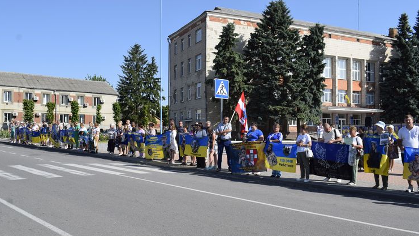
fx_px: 389
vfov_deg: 33.6
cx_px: 209
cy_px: 141
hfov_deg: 56.6
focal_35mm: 35
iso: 200
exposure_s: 1/400
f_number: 10
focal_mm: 22
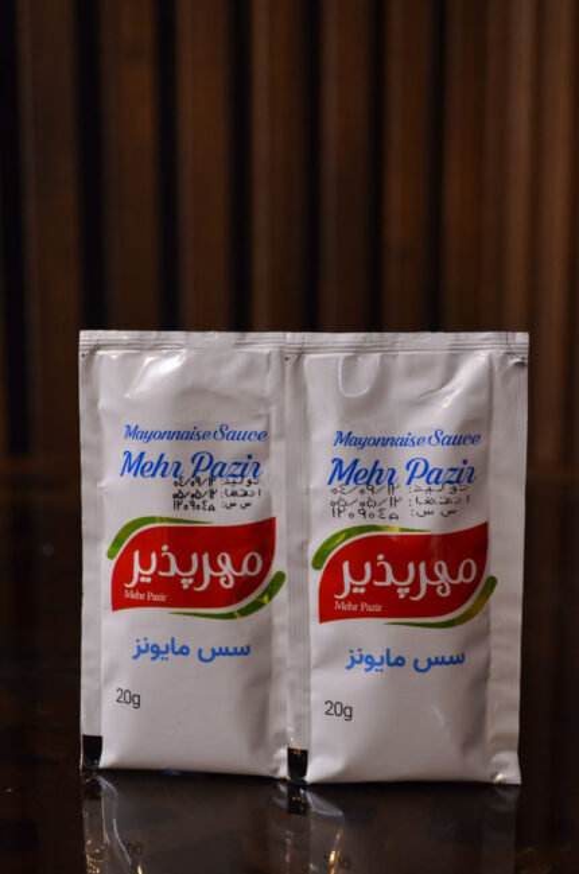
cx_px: 290
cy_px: 437
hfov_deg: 26.4
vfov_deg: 39.0
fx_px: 1236
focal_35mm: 51
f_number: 5
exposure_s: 1/30
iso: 1600
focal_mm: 34
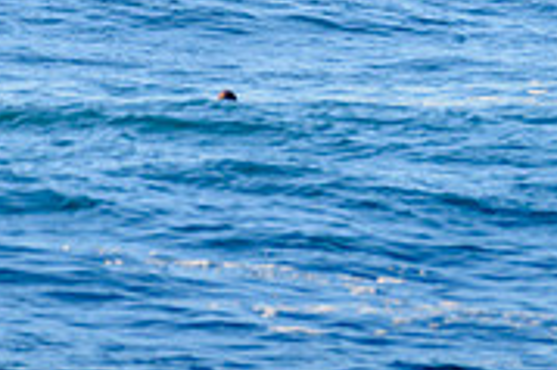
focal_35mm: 1986
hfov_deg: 1.0
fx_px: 30699
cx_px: 459
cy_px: -168
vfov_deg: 0.7
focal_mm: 500
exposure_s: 1/2000
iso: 280
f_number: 5.6
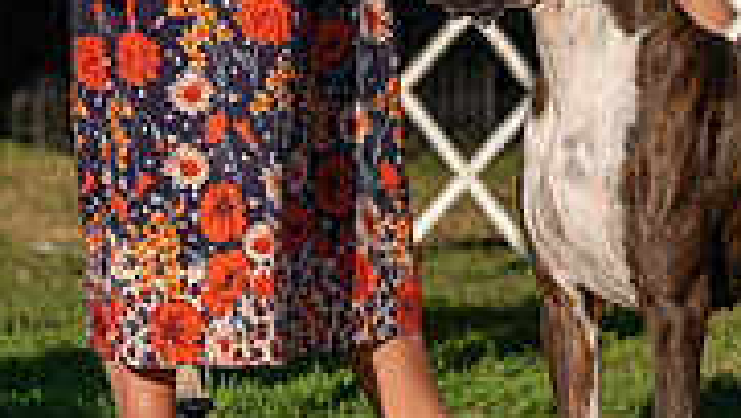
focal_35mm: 453
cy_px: -178
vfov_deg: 2.7
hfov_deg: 4.8
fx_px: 8905
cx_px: 675
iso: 160
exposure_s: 1/1250
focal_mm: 135
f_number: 4.5
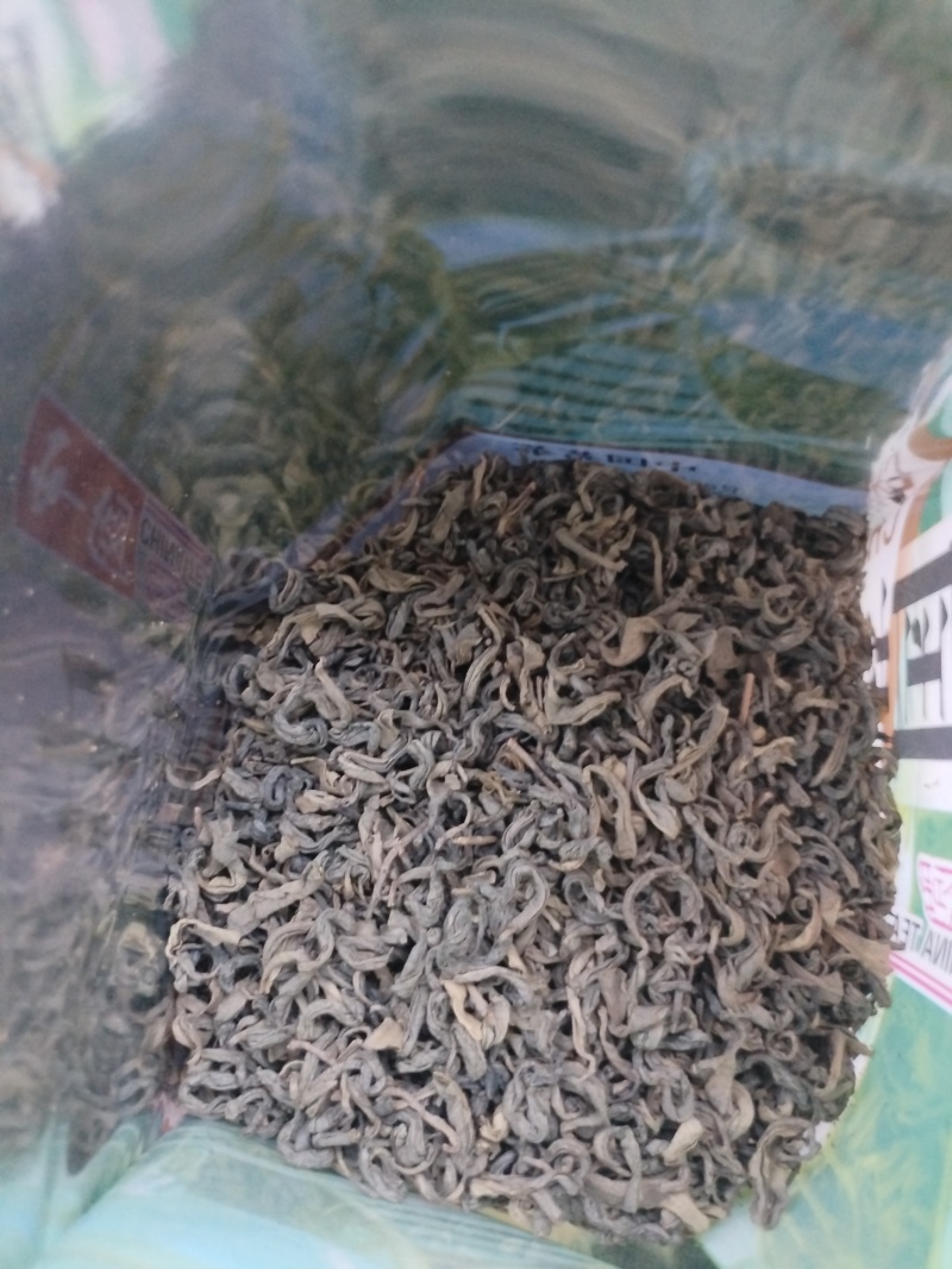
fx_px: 954
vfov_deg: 67.3
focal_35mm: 26
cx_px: 476
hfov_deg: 53.1
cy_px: 634
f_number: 1.8
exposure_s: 1/14.3
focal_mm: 4.25
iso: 1283
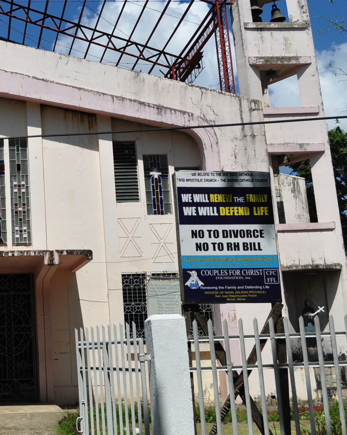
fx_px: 681
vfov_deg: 35.2
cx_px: -32
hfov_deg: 26.4
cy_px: 171
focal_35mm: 53
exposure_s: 1/4000
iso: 400
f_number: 5.6
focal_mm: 18
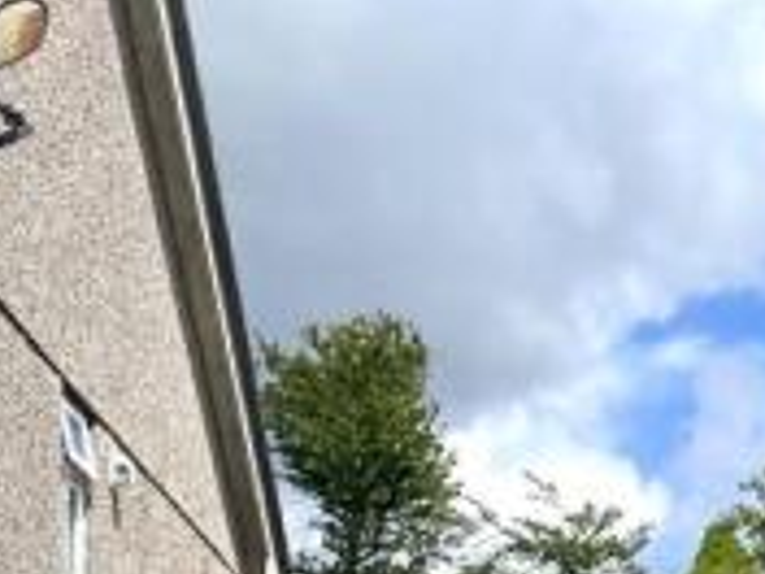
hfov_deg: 21.7
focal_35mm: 86
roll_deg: +2.7
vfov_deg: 16.0
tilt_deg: +5.1
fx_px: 1901
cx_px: 819
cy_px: 807
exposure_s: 1/4808
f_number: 1.8
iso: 32
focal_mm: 4.25
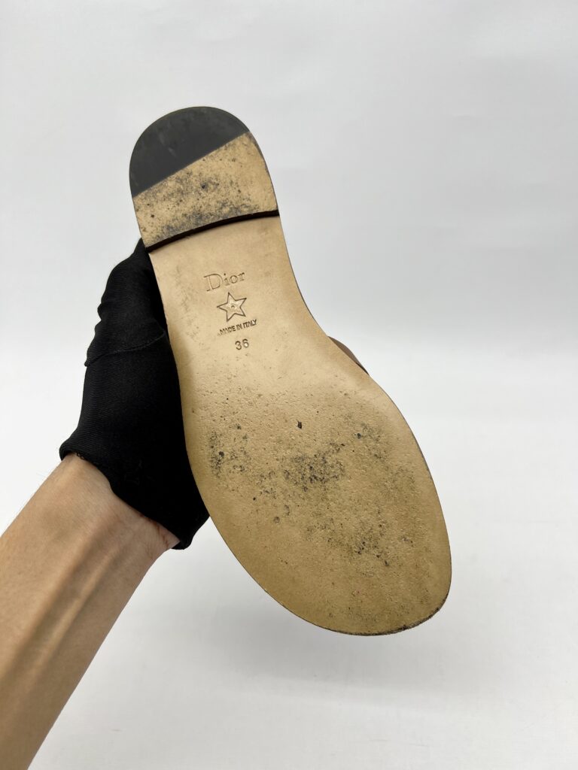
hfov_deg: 53.1
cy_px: 385
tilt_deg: -30.4
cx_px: 289
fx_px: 579
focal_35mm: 26
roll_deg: +1.9
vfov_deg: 67.3
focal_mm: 5.7
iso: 40
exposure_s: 1/223
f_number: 1.5
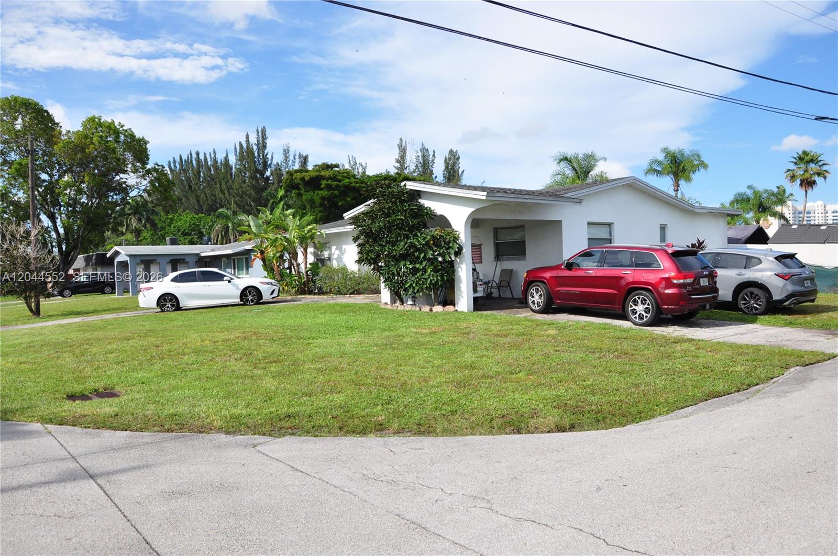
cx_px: 419
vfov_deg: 47.8
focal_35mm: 27
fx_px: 628
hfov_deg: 67.5
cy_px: 278
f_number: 7.1
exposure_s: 1/1000
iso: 400
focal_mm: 18
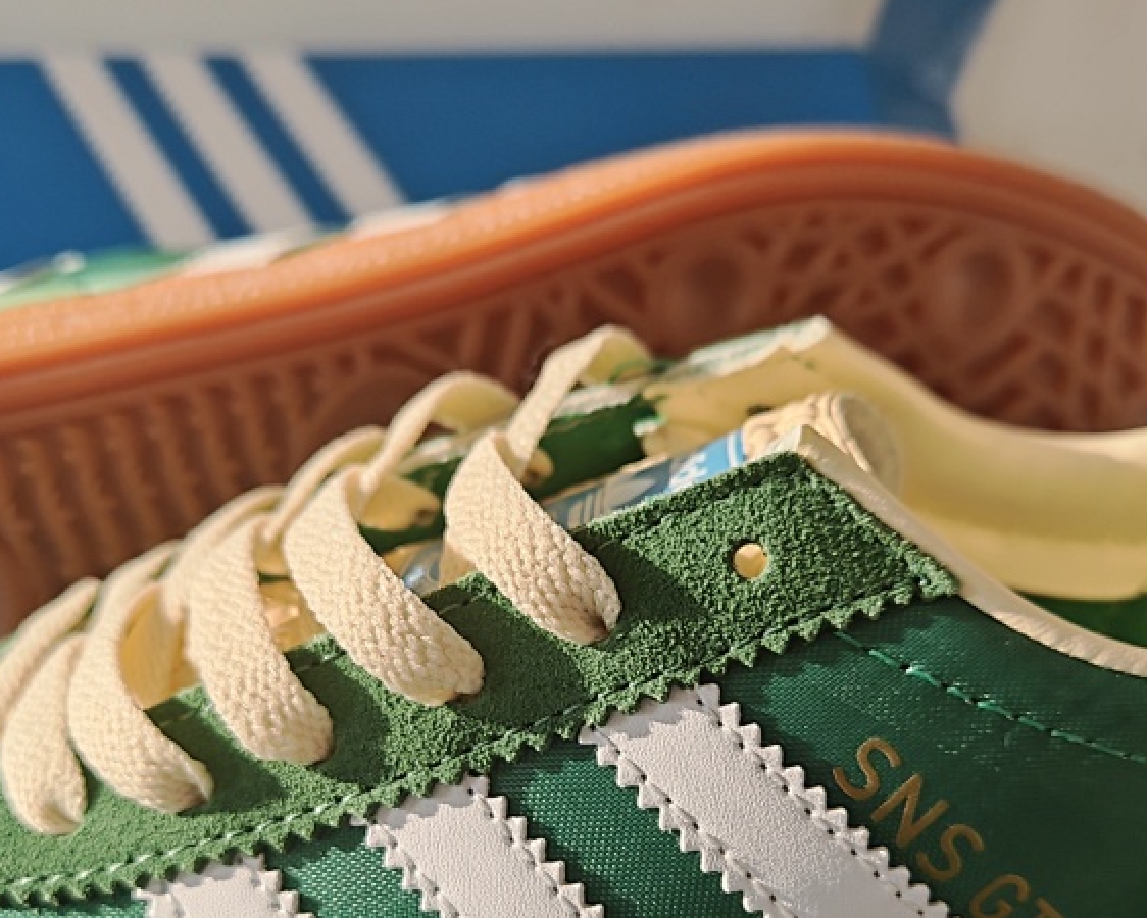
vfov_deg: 32.8
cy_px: 698
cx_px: 586
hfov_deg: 41.1
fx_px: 1528
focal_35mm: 45
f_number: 1.9
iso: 50
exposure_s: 1/140
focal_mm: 6.67
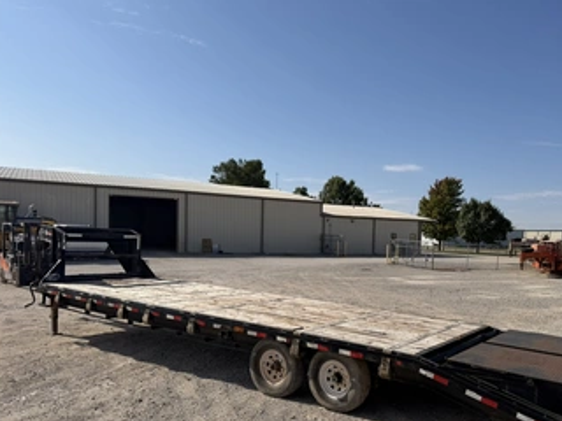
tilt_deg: -4.0
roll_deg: -2.2
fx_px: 487
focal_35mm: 30
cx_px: 339
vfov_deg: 46.4
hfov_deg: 59.4
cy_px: 260
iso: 80
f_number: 1.78
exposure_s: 1/8130
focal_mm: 6.76
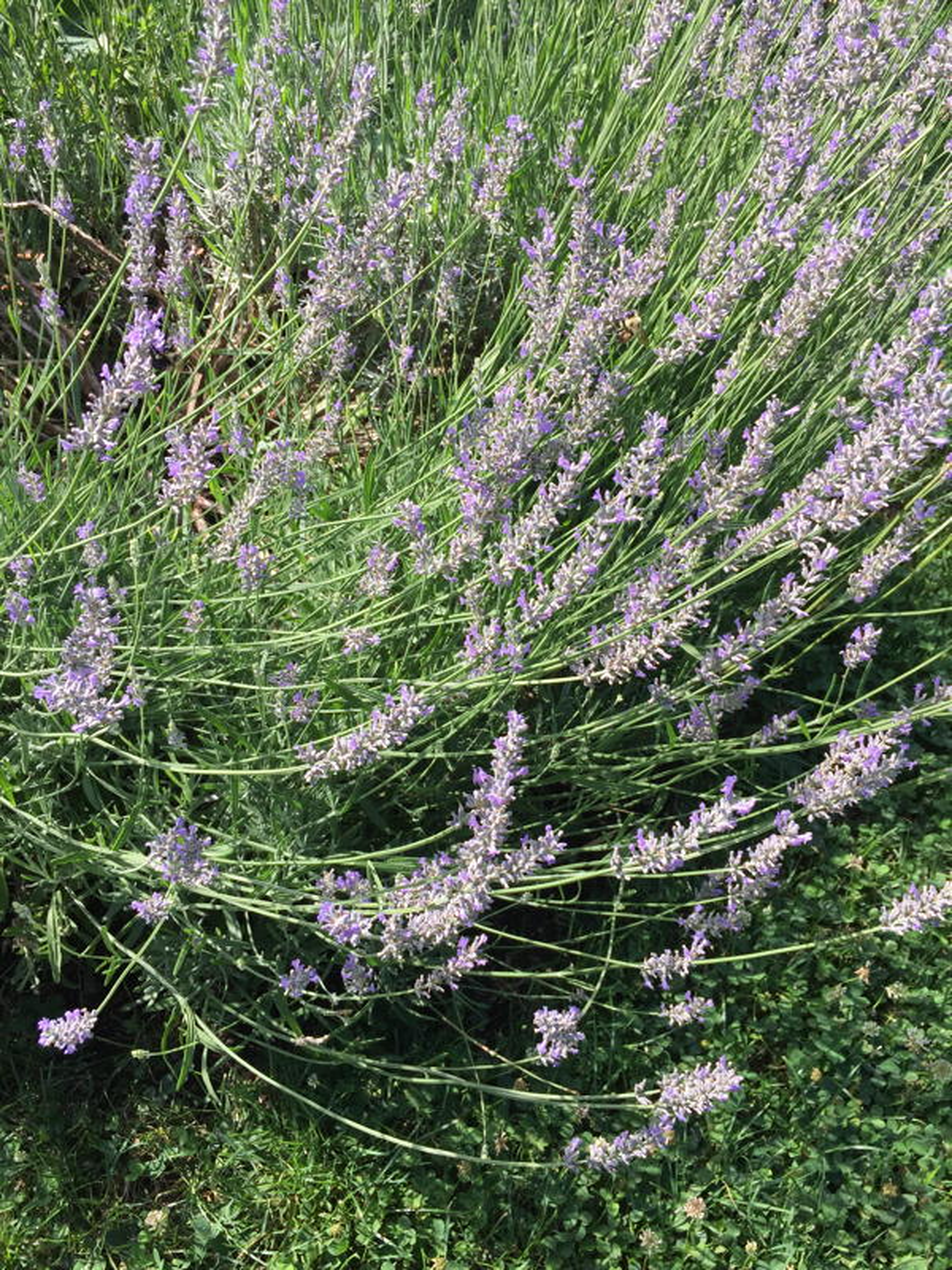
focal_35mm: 29
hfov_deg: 48.2
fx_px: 1063
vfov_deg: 61.7
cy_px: 635
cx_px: 476
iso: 32
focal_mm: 4.15
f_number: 2.2
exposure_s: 1/557
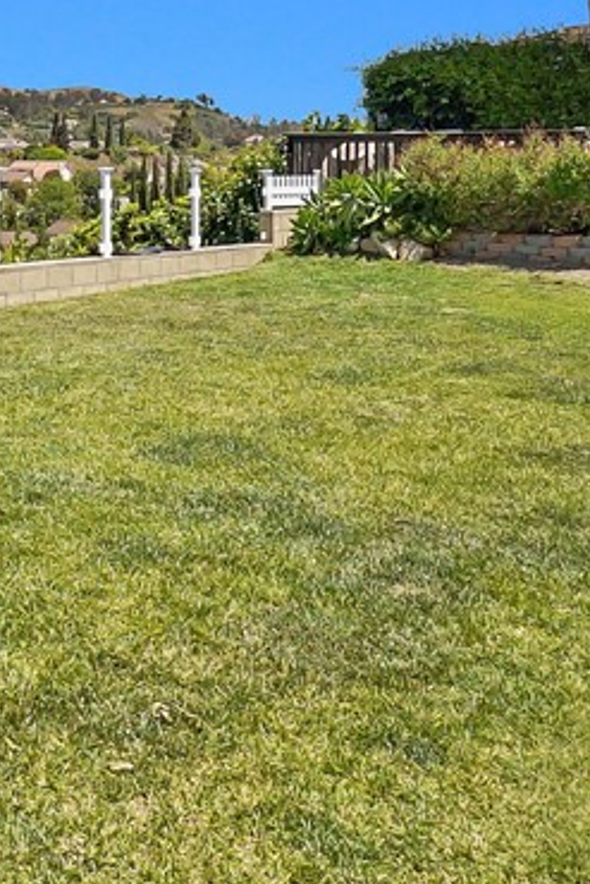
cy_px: 170
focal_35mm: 44
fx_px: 1081
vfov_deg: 42.4
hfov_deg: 27.8
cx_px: -62
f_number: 8
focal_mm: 10
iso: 640
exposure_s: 1/2000
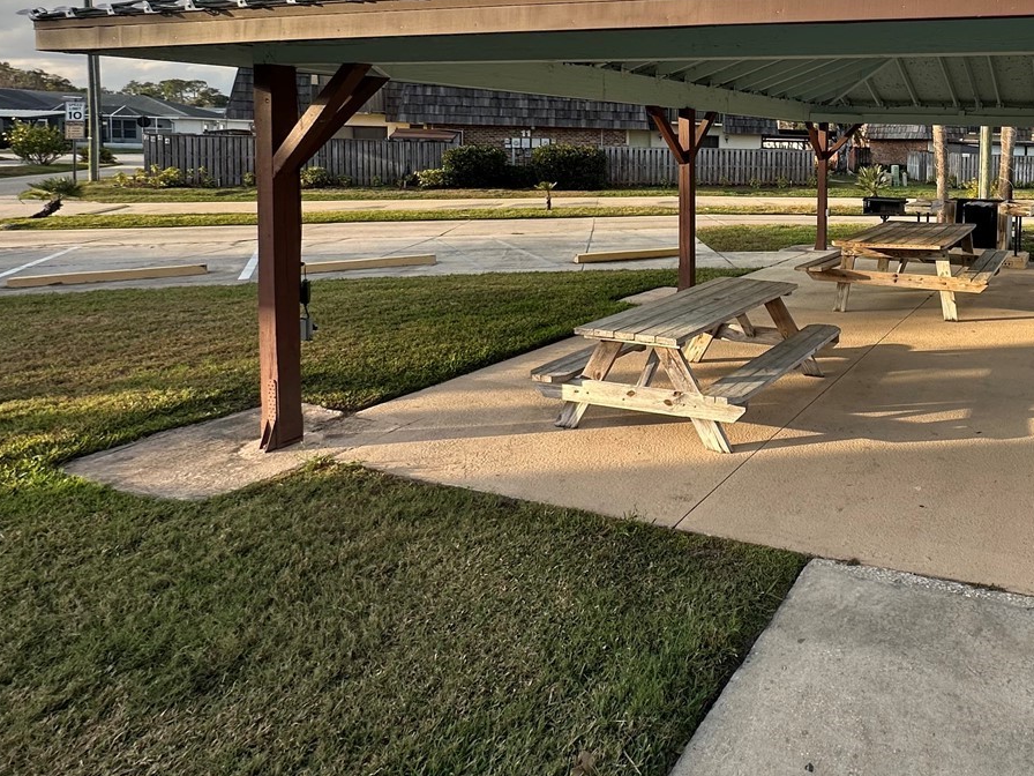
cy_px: 185
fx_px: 747
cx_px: 862
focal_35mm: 25
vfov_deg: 52.2
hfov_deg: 62.1
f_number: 2.2
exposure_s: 1/346
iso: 40
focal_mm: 2.22
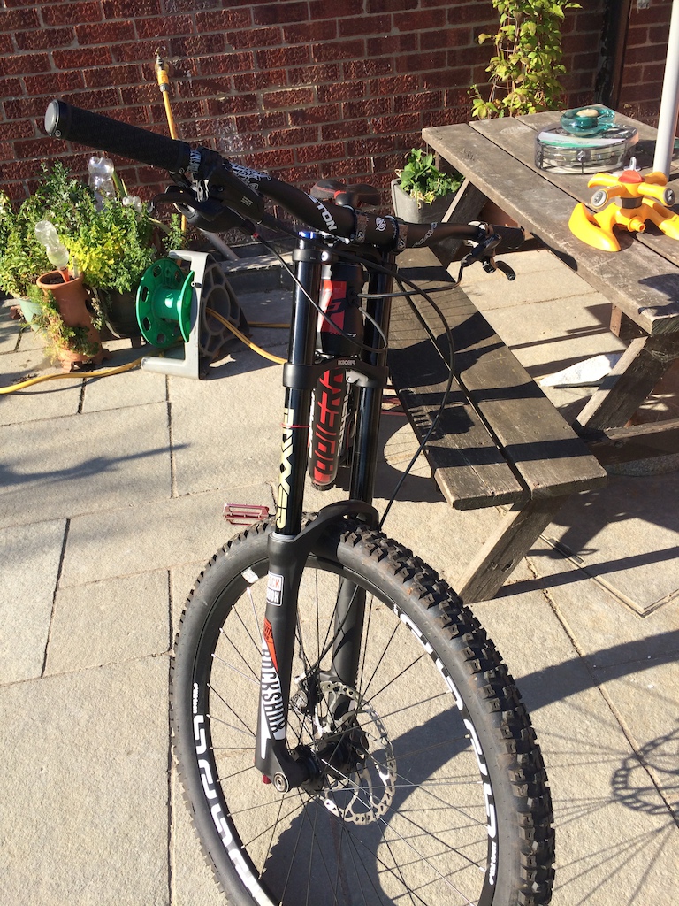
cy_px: 453
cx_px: 340
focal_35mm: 30
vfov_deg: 60.0
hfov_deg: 46.8
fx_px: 785
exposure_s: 1/805
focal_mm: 4.12
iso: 32
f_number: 2.2
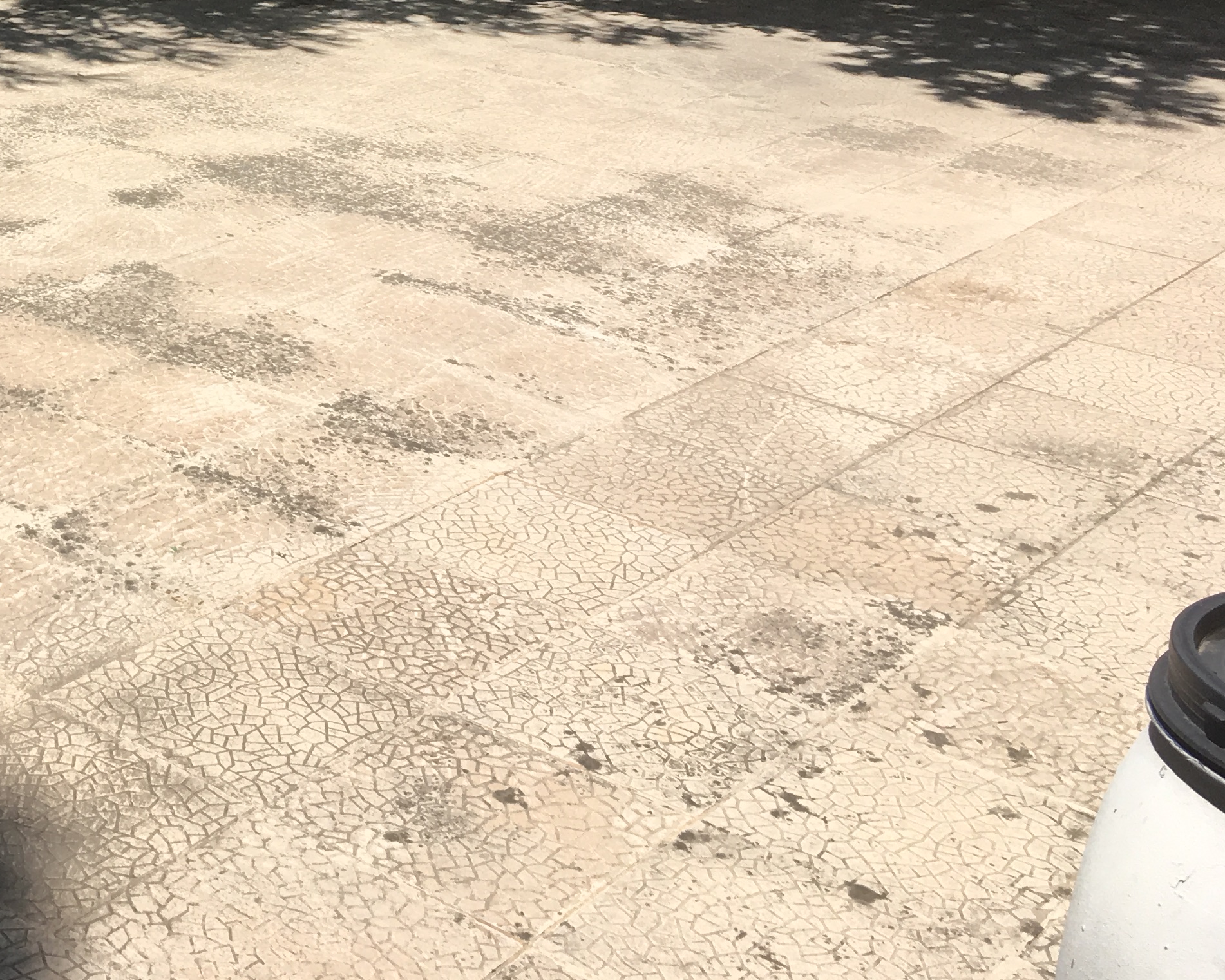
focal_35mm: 60
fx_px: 2176
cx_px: -36
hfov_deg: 29.1
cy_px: 42
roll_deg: -0.8
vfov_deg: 24.4
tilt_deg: -11.2
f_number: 2.2
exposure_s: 1/2137
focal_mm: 4.15
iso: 25
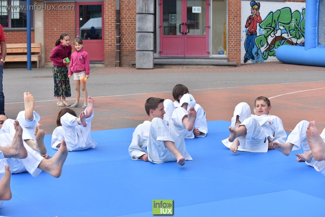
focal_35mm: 75
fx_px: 677
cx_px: 162
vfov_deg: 18.2
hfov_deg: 27.0
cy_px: 108
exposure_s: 1/500
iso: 100
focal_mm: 50
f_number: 4.5
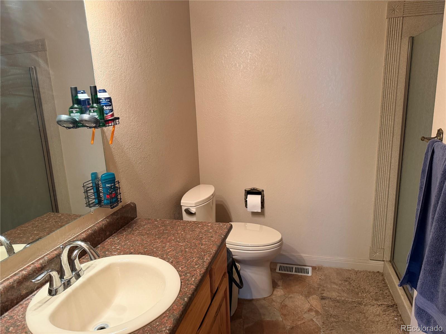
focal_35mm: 24
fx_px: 309
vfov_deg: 56.8
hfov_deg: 71.6
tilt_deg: -12.6
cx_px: 223
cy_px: 167
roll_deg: +2.1
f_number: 1.78
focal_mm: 6.76
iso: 320
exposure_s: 1/60
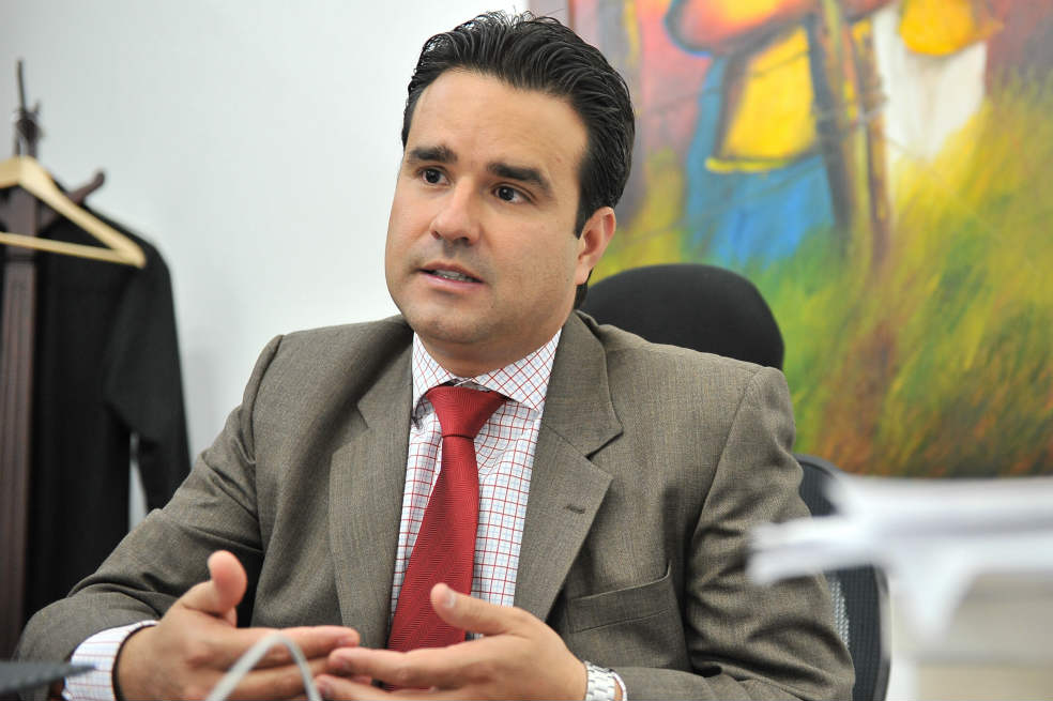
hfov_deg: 43.6
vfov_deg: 29.8
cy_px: 350
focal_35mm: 45
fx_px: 1316
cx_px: 526
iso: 1250
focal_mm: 45
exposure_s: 1/60
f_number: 2.8
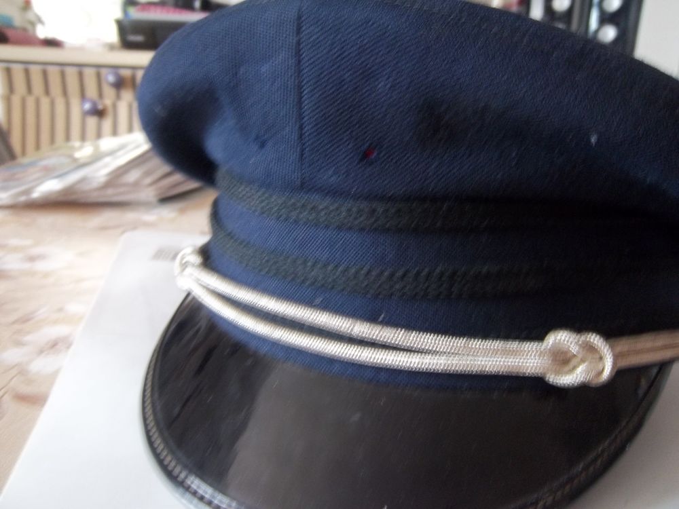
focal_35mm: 28
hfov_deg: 63.4
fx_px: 549
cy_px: 254
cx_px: 340
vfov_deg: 49.7
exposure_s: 1/10
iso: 160
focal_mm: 5.05
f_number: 3.5
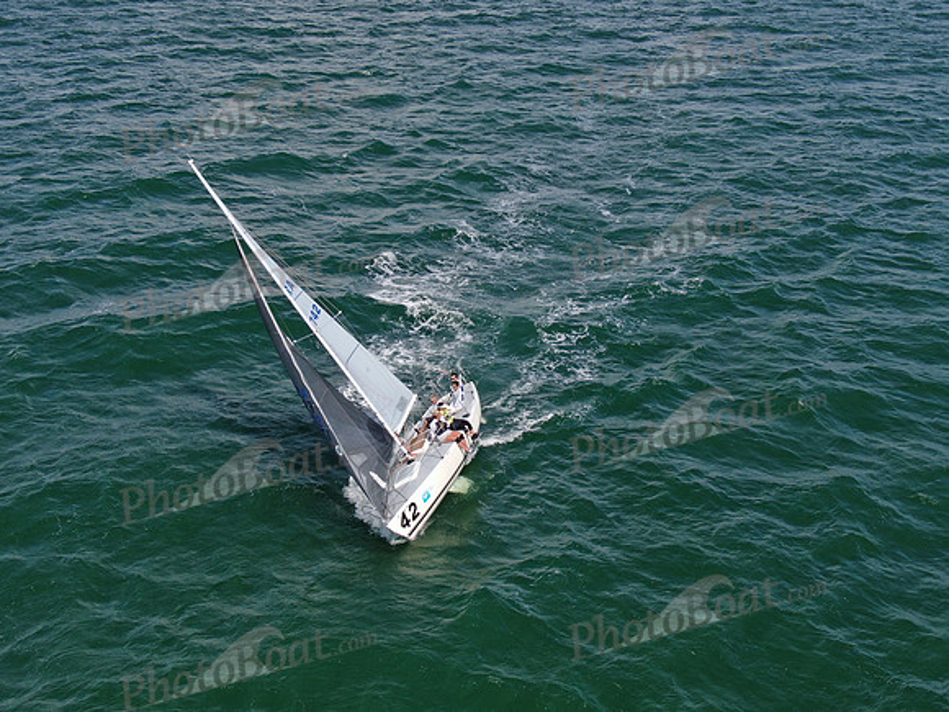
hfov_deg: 39.7
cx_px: 474
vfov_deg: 30.3
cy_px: 356
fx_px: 1316
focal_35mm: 48
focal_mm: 8.6
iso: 100
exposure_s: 1/800
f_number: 3.8
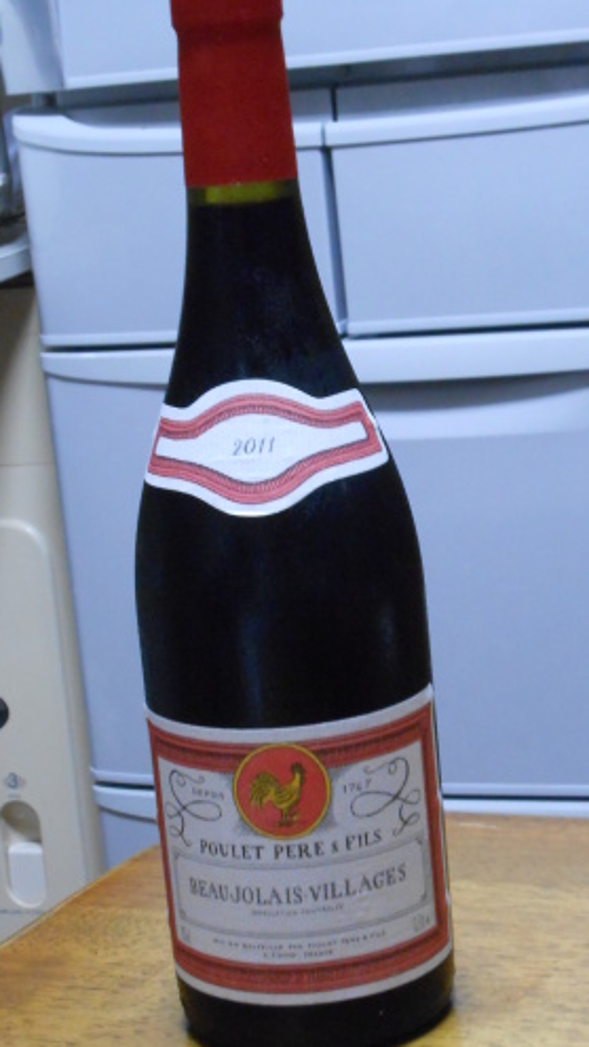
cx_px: 284
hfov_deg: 13.6
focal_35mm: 89
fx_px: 2471
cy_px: 524
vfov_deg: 23.9
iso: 800
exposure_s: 1/8
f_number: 6.6
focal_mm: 14.5
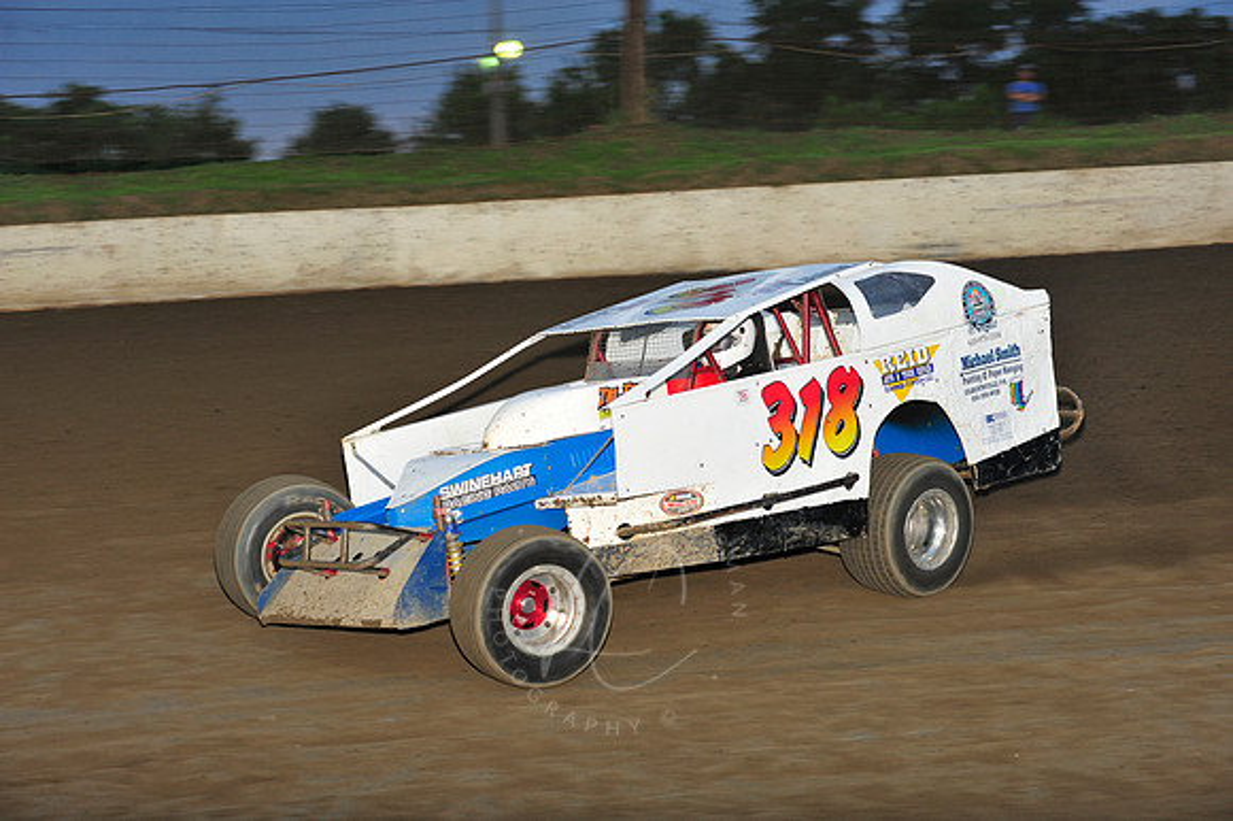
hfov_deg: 20.4
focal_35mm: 100
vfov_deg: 13.7
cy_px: 410
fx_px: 3423
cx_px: 616
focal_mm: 100
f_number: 6.3
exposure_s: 1/320
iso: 640
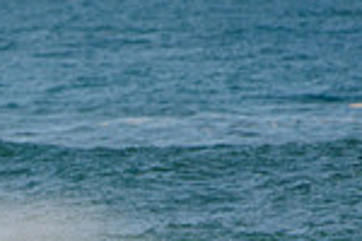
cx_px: -65
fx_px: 19386
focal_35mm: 1928
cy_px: 435
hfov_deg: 1.1
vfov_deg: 0.7
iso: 125
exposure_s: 1/1600
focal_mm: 500
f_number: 5.6
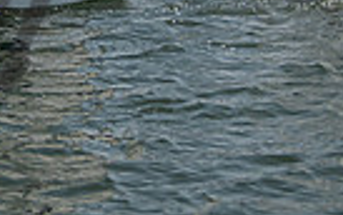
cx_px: -24
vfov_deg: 6.5
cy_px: -214
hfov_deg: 10.5
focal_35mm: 198
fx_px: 1853
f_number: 4.5
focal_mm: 34
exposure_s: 1/4000
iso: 320
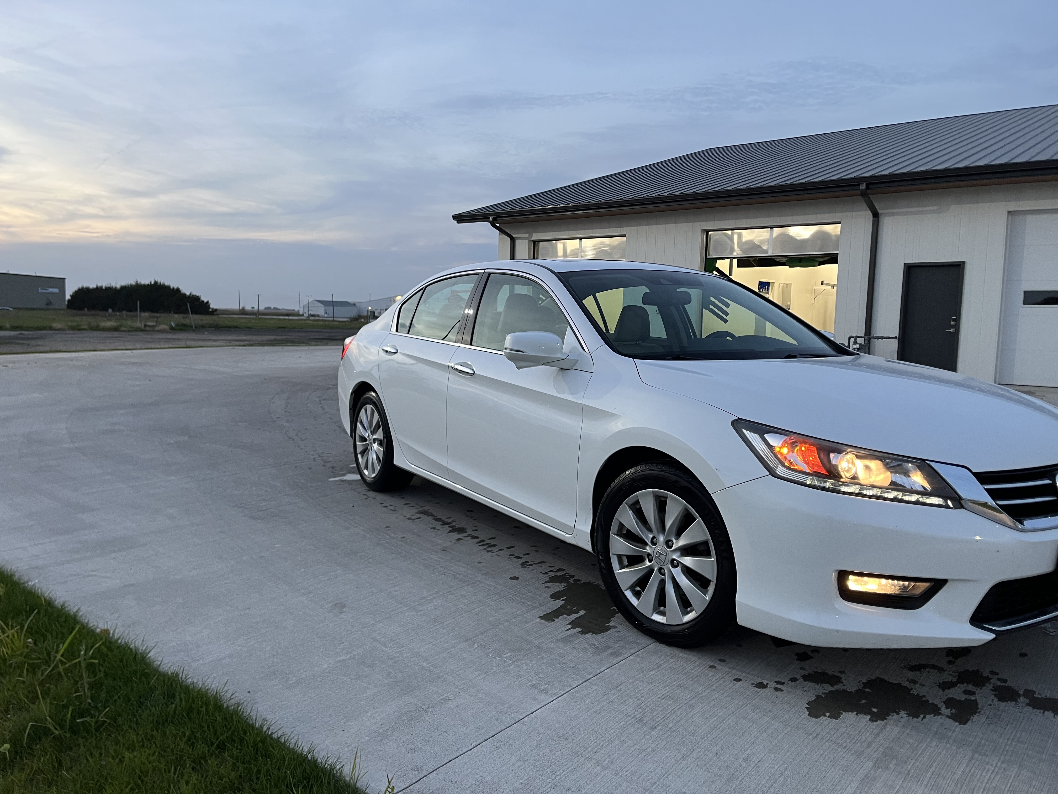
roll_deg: -1.1
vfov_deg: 53.1
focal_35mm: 26
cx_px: 529
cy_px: 397
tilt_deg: -6.0
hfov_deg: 67.3
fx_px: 795
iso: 125
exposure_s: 1/80
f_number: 1.6
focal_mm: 5.1
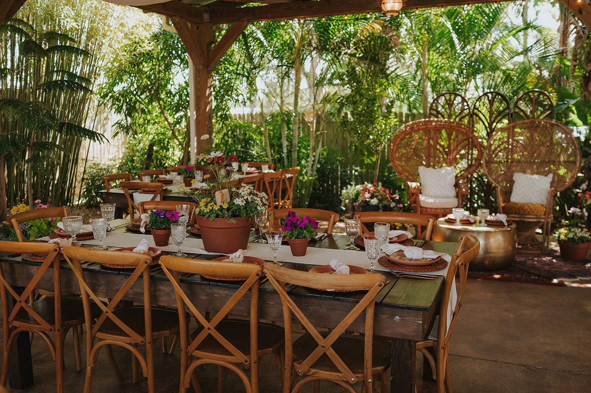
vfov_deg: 37.8
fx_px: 574
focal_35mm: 35
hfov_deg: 54.5
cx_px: 296
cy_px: 196
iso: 400
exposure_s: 1/400
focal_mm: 35
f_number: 2.8
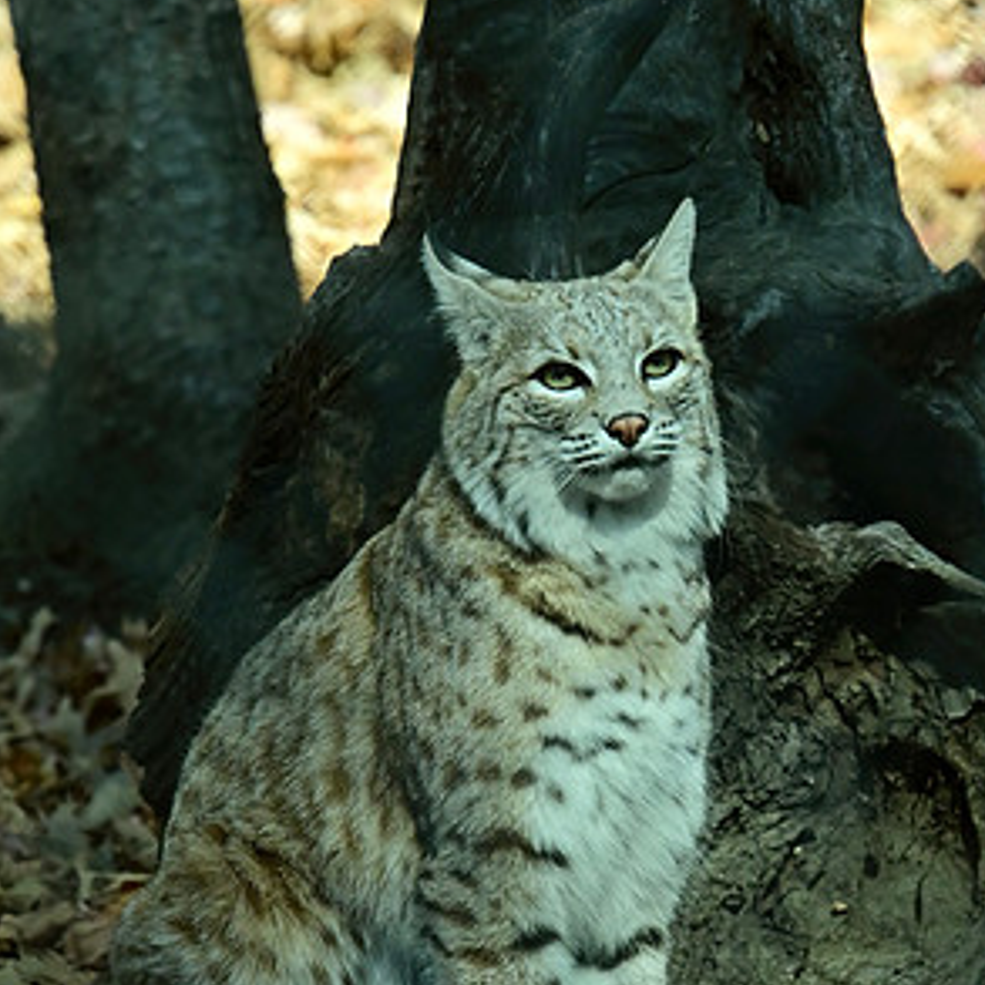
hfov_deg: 4.5
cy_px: 649
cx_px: 491
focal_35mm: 392
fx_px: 12620
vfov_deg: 4.5
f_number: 5.6
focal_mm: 200
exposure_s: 1/2000
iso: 1800
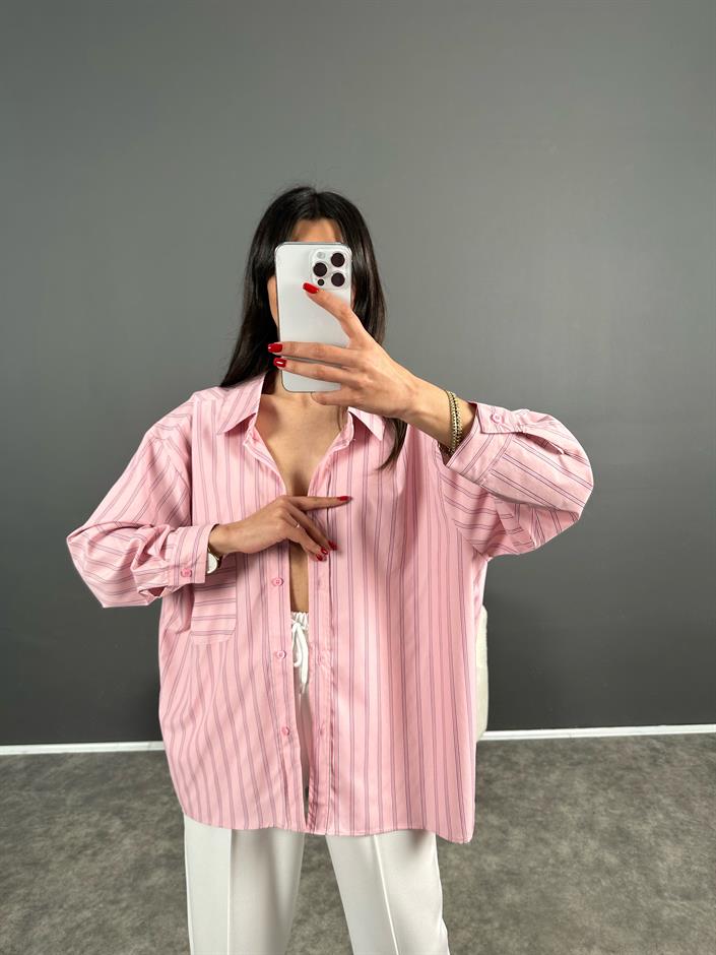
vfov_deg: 71.6
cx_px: 358
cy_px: 478
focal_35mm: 24
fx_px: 662
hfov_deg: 56.8
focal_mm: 6.86
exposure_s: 1/100
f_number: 1.78
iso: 80
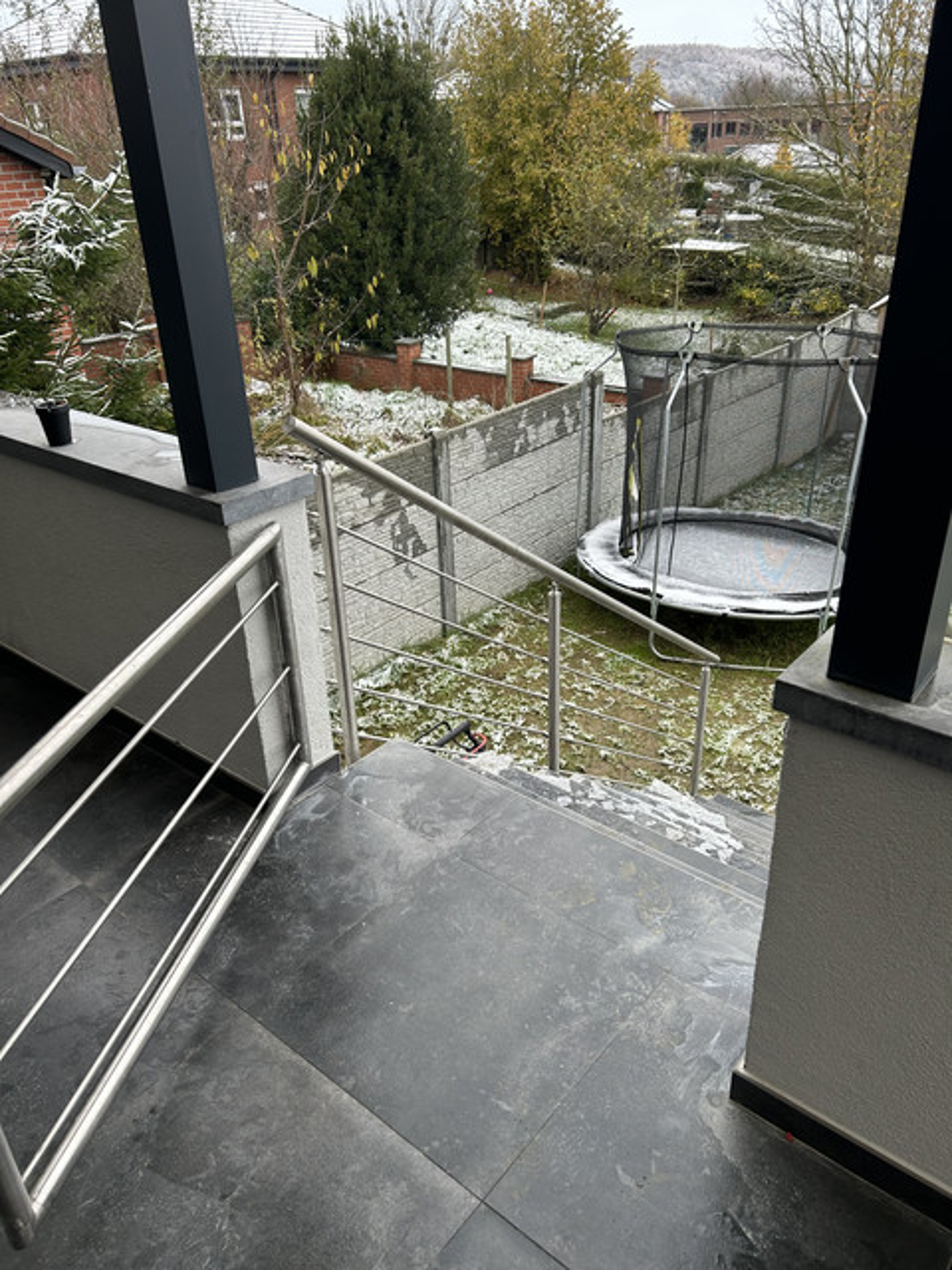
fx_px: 953
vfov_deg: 67.3
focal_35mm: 26
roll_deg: +2.6
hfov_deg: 53.1
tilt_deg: -26.6
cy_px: 635
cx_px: 476
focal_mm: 5.7
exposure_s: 1/347
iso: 50
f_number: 1.5
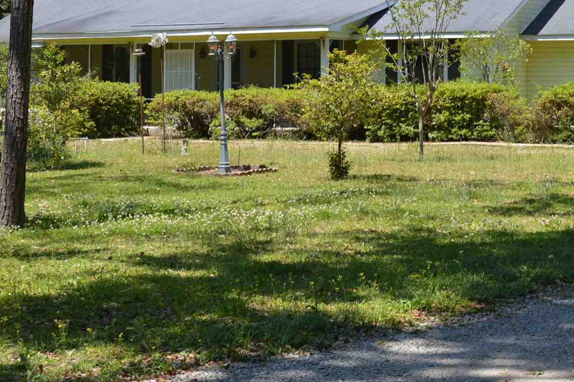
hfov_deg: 22.1
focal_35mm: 92
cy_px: 38
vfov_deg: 14.7
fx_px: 1465
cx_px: 356
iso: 100
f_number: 6.3
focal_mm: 34
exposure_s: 1/160
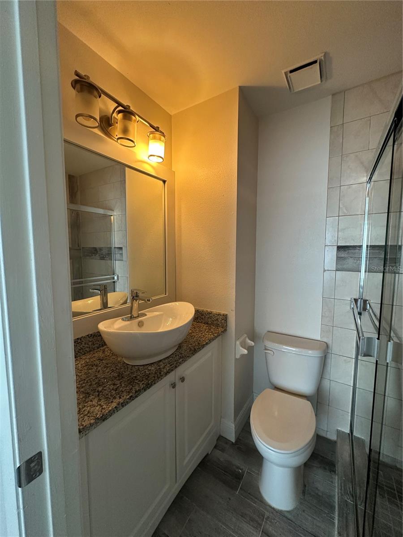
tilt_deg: -3.4
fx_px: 217
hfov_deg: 85.7
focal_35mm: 14
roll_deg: -1.9
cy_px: 268
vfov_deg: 102.1
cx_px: 202
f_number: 2.2
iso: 200
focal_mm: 2.22
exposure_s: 1/120
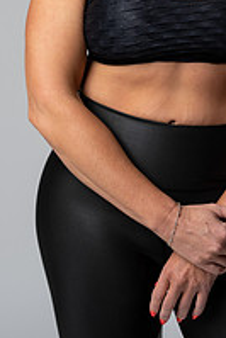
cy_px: 10
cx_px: 117
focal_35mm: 192
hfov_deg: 7.2
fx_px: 1805
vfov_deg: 10.6
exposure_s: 1/160
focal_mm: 85
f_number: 3.2
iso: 200
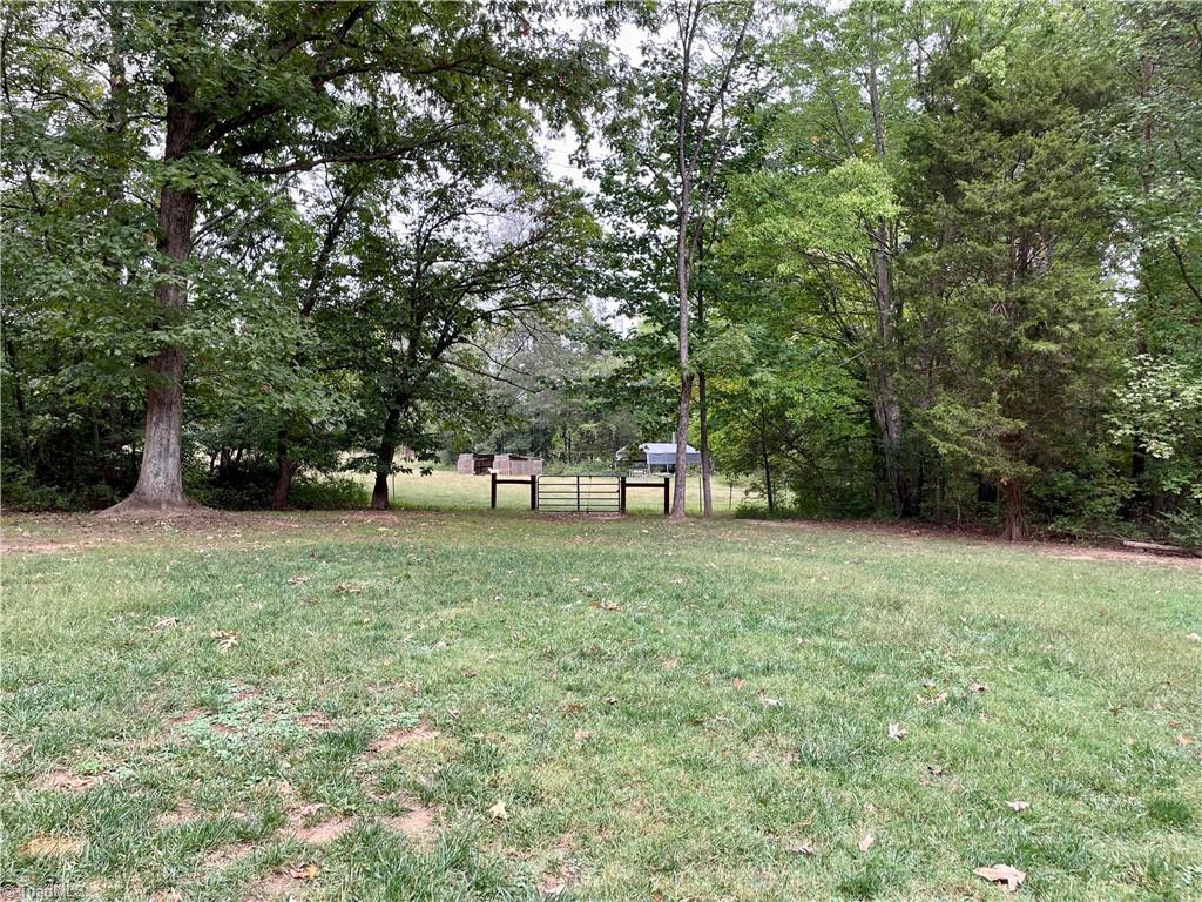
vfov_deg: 53.1
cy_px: 451
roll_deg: +0.2
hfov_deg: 67.3
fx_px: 903
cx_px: 601
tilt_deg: +1.0
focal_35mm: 26
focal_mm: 4.2
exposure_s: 1/121
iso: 32
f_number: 1.6
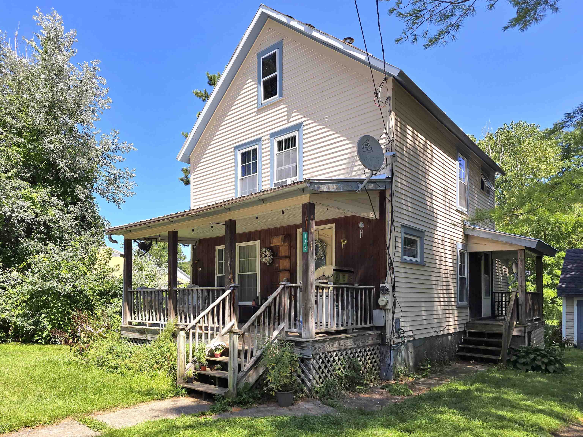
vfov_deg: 58.9
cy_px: 218
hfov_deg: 73.9
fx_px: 387
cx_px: 292
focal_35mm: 23
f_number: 1.7
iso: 12
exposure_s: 1/363
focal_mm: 6.3
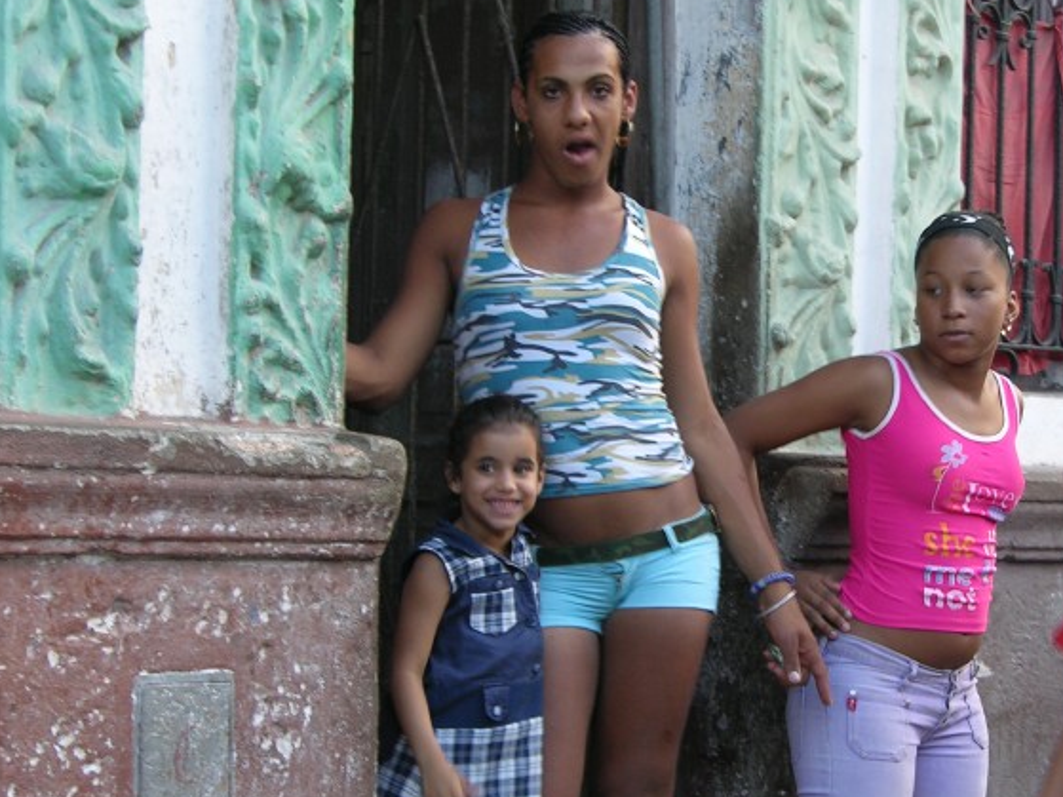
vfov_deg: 12.2
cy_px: 548
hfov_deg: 16.2
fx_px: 3715
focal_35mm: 121
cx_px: 723
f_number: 3.2
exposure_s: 1/13
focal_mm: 16.8
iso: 50
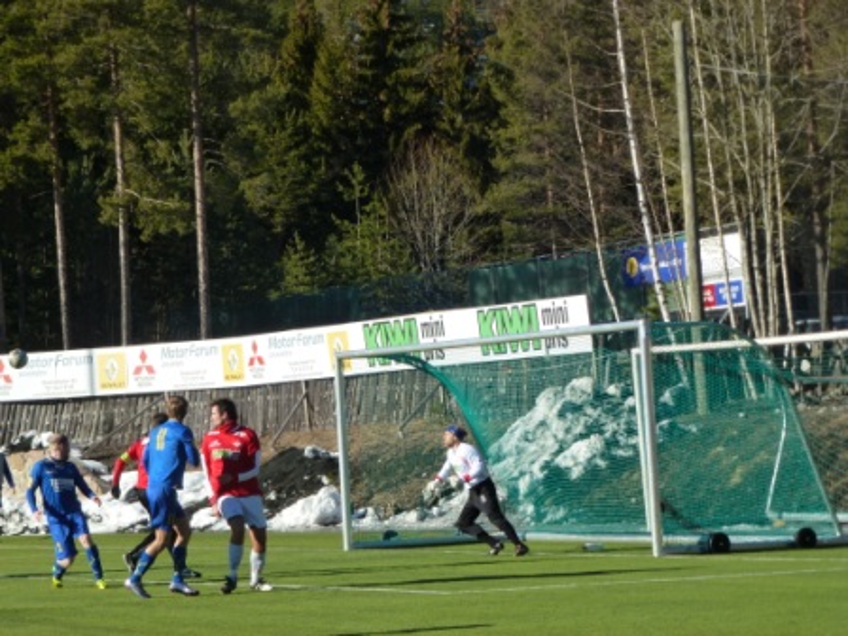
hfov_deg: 15.1
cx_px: 424
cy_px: 318
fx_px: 3209
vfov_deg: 11.3
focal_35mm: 131
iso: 160
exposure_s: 1/500
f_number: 5.2
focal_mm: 23.4
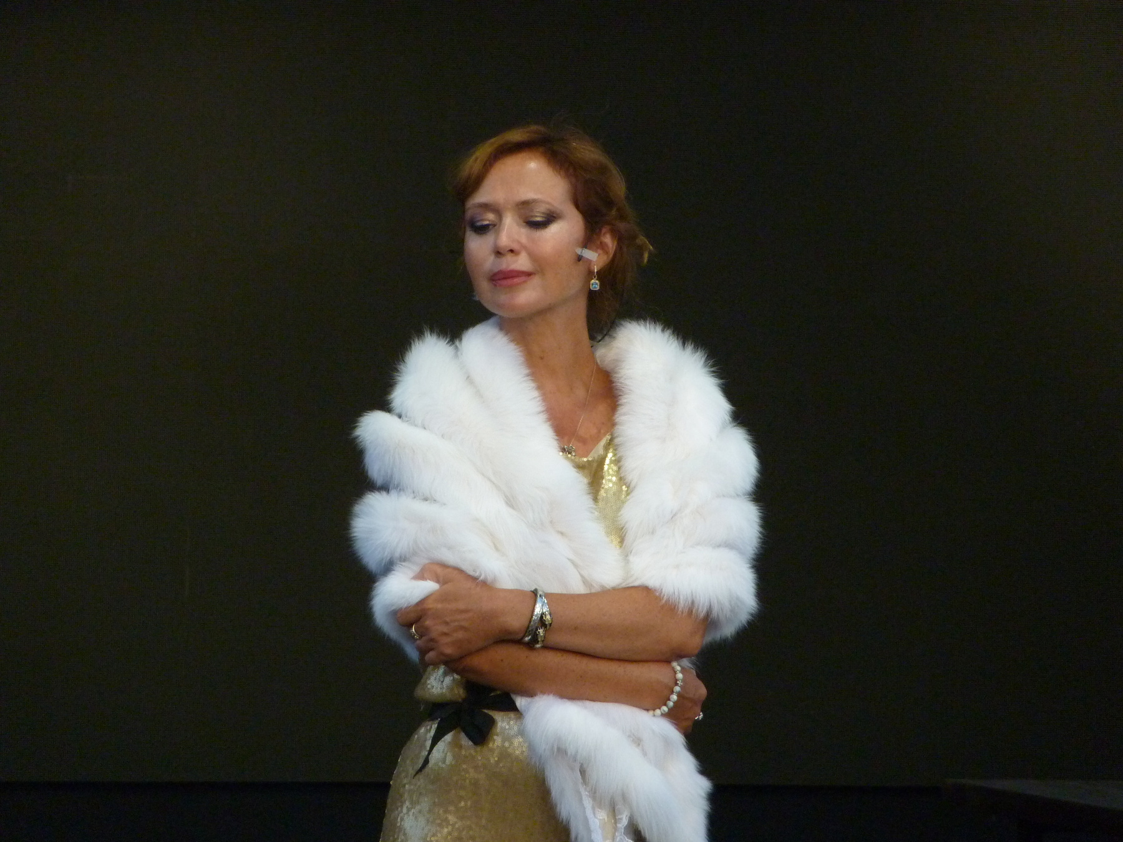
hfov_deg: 6.6
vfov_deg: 5.0
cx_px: 562
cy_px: 421
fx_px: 9732
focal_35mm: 300
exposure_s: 1/400
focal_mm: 49.2
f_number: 4.9
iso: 400
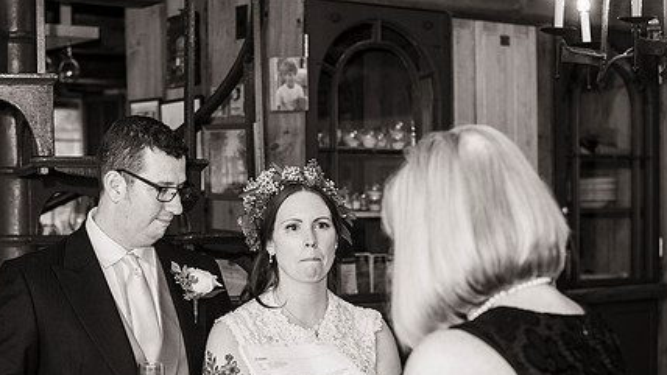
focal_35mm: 71
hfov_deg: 29.7
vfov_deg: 16.9
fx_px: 1256
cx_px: 263
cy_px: 272
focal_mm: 50
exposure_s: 1/100
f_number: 3.2
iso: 500
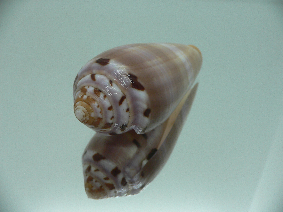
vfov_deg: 40.7
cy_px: 106
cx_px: 142
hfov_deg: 52.6
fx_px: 286
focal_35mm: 35
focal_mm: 4.6
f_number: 2.8
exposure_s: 1/60
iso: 80
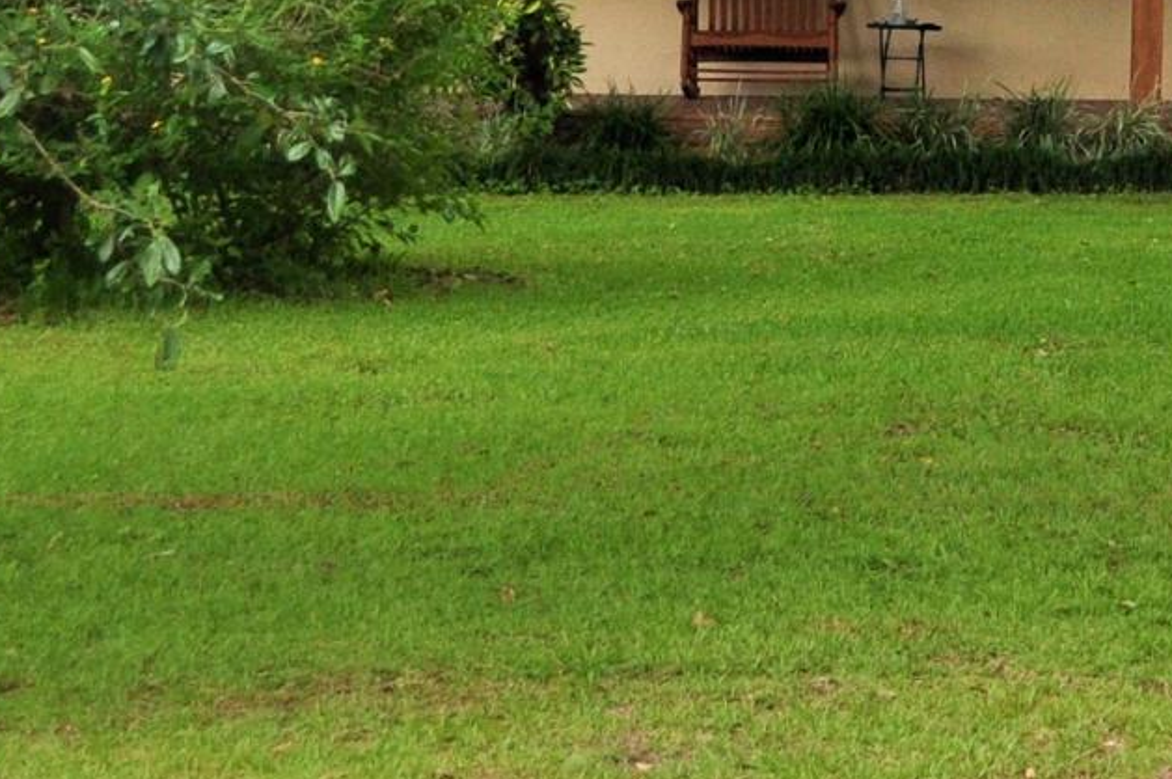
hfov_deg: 14.2
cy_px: -425
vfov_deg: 9.3
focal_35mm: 143
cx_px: 1161
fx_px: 4651
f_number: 3.8
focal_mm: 20
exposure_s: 1/500
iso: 250
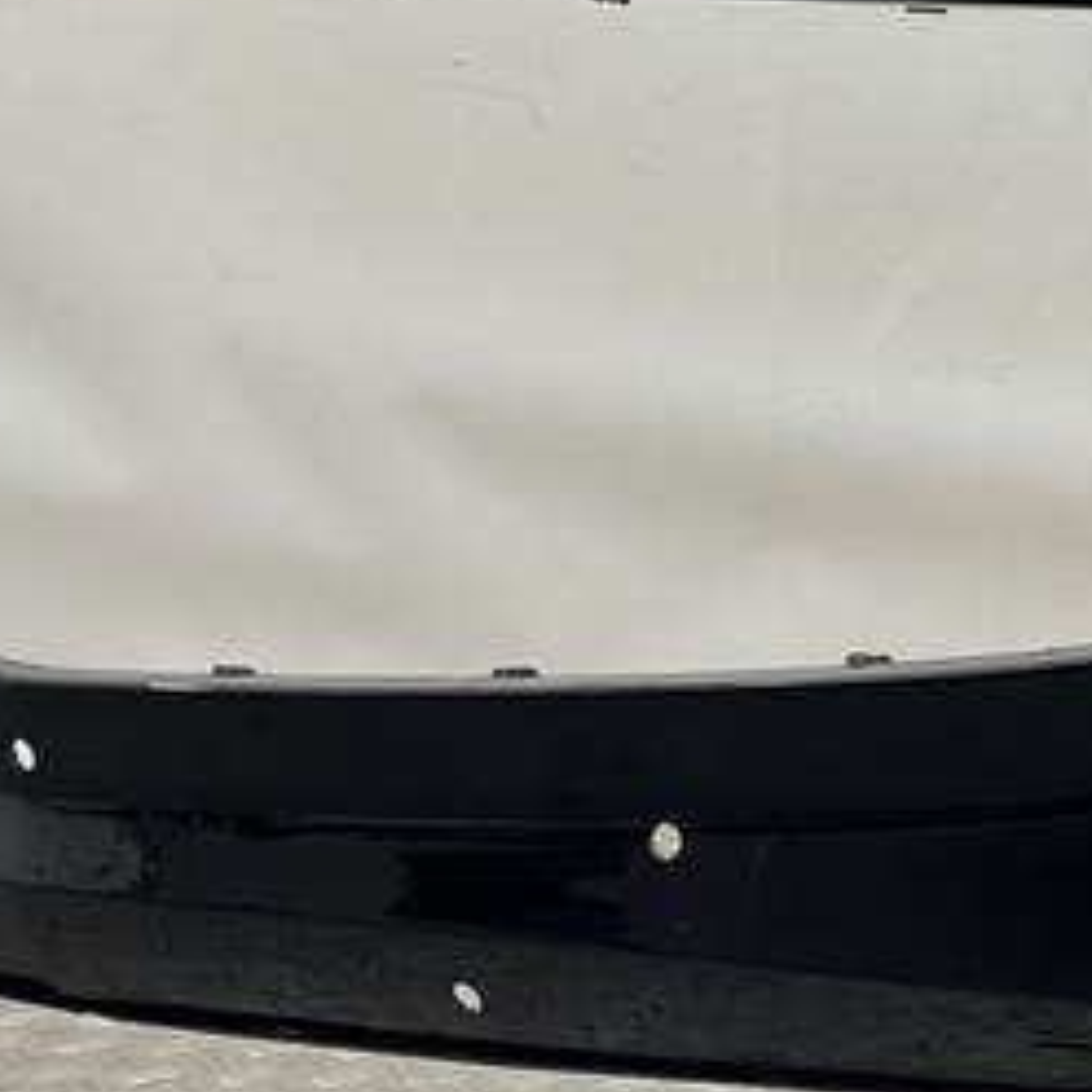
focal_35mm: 104
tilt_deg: -7.7
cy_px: 396
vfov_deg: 16.7
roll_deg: -2.1
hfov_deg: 16.3
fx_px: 3712
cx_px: 1158
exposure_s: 1/120
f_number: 1.8
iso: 25
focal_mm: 3
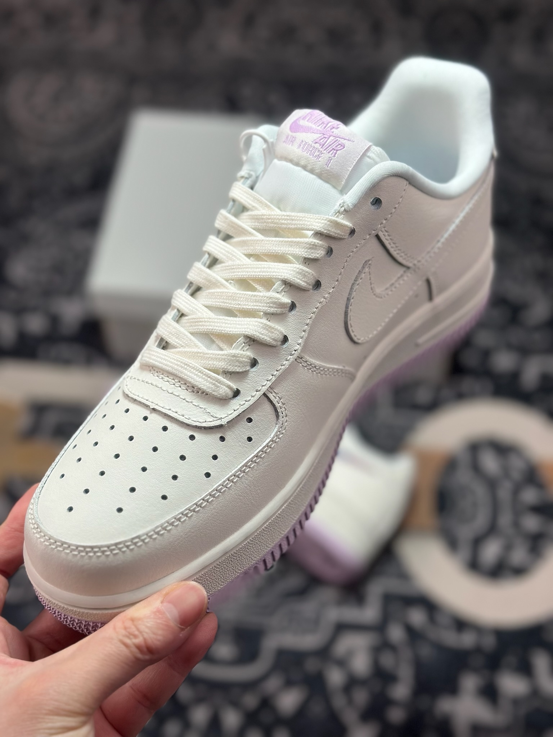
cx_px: 276
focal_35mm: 48
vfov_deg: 39.7
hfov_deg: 30.3
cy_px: 368
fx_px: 1022
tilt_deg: -55.2
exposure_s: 1/1590
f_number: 1.78
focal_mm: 6.86
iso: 80
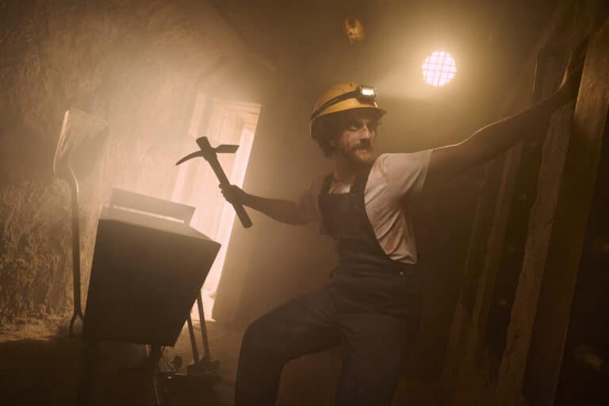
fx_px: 406
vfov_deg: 53.1
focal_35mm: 24
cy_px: 203
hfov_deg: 73.7
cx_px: 304
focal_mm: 24
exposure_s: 1/4
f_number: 4.5
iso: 100
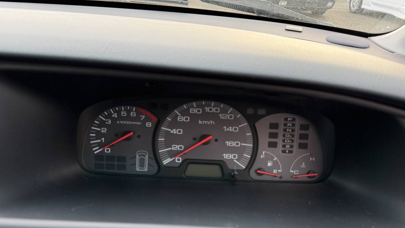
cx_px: 204
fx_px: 311
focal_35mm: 29
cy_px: 156
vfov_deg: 39.6
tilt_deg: -31.5
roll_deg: -2.8
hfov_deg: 66.1
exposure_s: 1/166
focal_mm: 6.76
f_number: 1.78
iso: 160
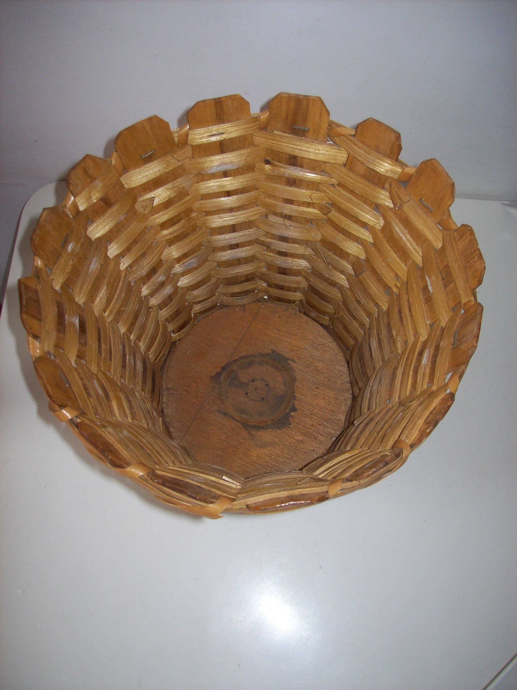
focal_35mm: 36
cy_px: 345
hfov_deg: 39.6
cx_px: 258
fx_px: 717
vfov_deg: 51.4
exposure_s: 1/64
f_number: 2.7
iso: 80
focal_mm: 6
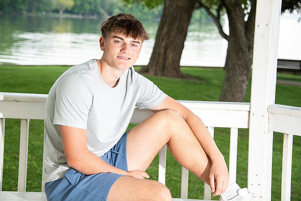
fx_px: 711
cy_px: 100
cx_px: 150
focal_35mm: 85
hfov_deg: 23.9
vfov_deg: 16.1
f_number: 5.6
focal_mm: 85
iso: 320
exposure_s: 1/160
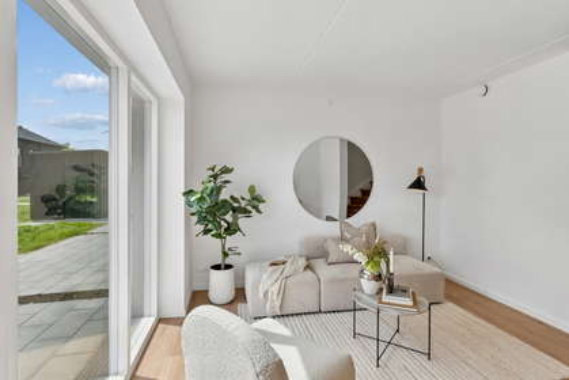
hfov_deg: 85.4
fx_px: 308
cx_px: 284
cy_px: 190
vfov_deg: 63.3
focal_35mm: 20
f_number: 8
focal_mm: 13
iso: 200
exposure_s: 1/60
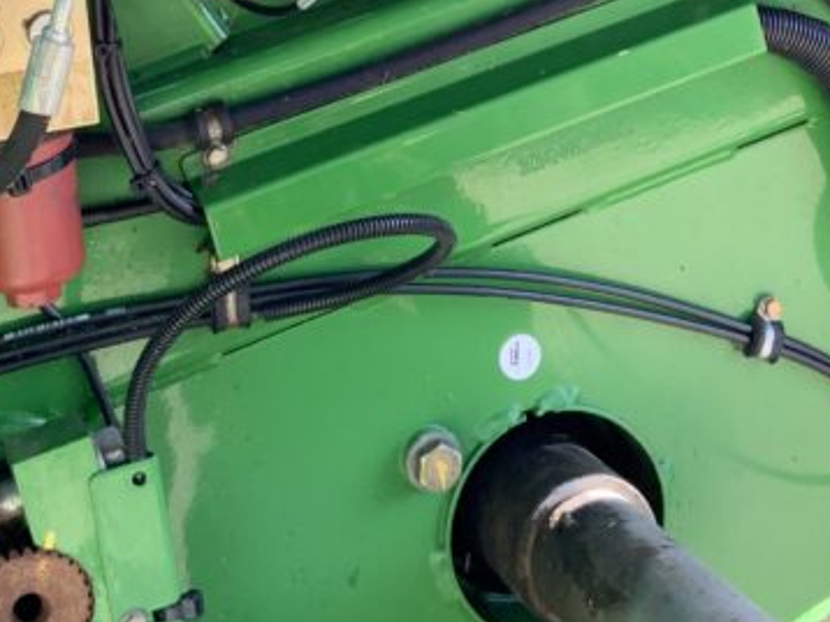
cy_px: -149
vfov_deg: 16.9
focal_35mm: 83
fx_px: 1989
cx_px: 452
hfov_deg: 23.6
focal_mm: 3
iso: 32
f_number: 1.8
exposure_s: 1/122
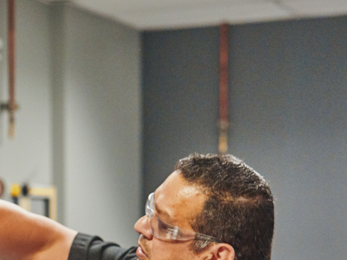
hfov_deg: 12.4
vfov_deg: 9.7
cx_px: -186
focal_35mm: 151
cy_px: 323
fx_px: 1514
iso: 1600
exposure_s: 1/250
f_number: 2.5
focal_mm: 50
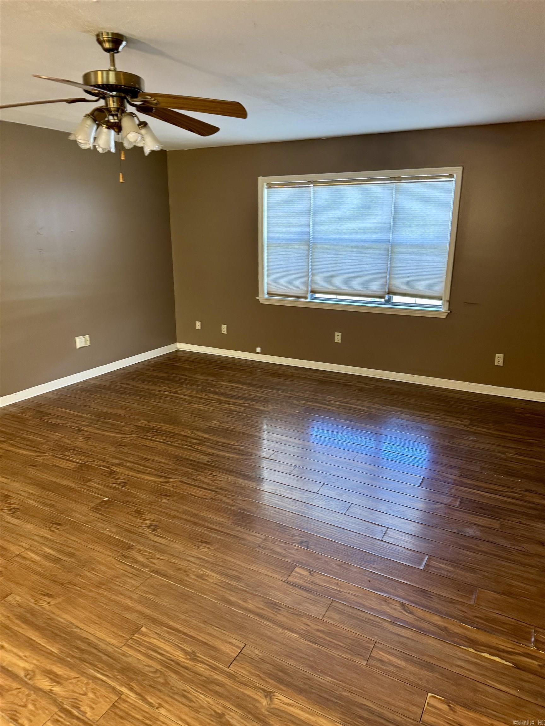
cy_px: 363
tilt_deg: -14.7
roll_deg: +0.8
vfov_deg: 71.6
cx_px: 272
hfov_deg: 56.8
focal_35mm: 24
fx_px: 504
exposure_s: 1/60
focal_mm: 6.76
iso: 320
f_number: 1.78
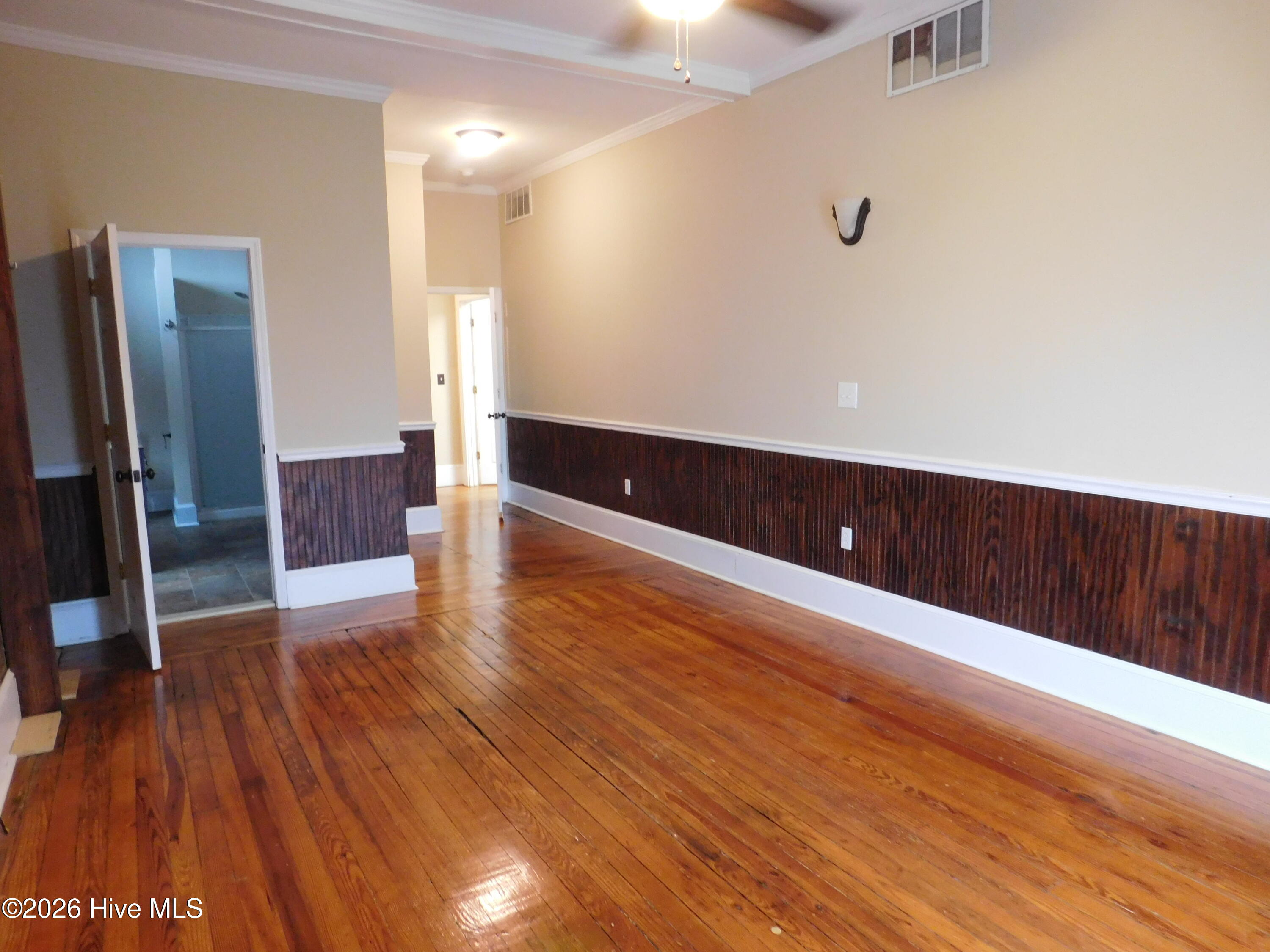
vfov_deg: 58.9
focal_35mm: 23
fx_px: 844
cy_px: 476
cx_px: 635
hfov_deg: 73.9
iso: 400
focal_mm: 4
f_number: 3
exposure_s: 1/20
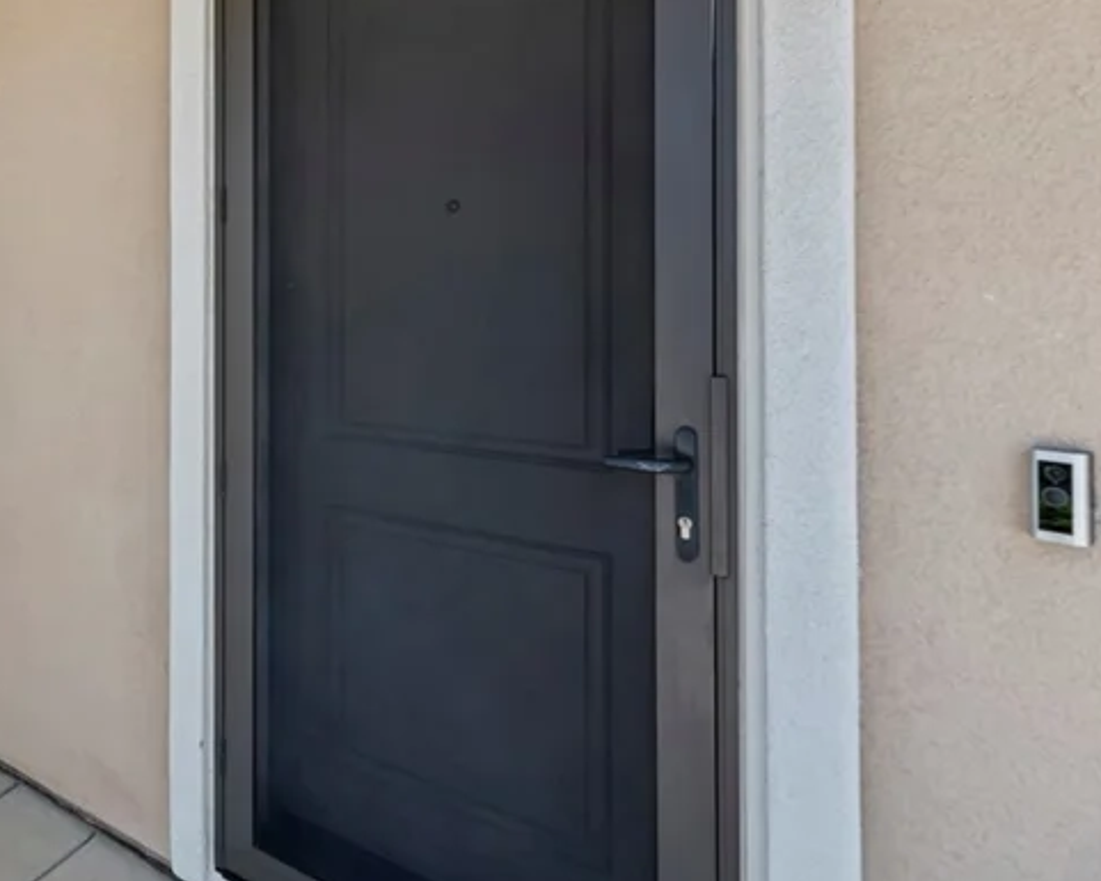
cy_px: 309
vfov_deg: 59.8
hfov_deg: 63.2
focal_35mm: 23
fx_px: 750
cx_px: 153
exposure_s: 1/125
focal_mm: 14
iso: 200
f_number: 9
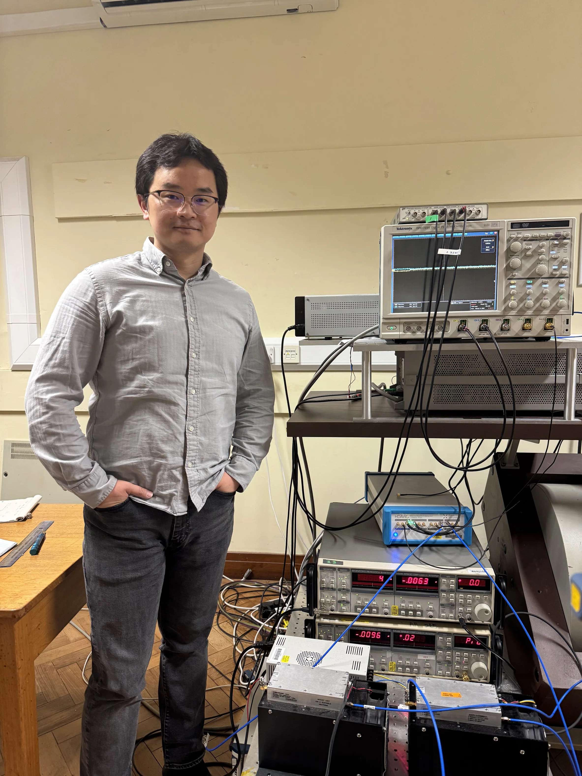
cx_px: 291
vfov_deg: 71.6
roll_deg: +2.1
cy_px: 388
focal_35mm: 24
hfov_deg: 56.8
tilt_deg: -7.2
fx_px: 538
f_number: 1.78
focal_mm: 6.76
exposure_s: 1/50
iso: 320
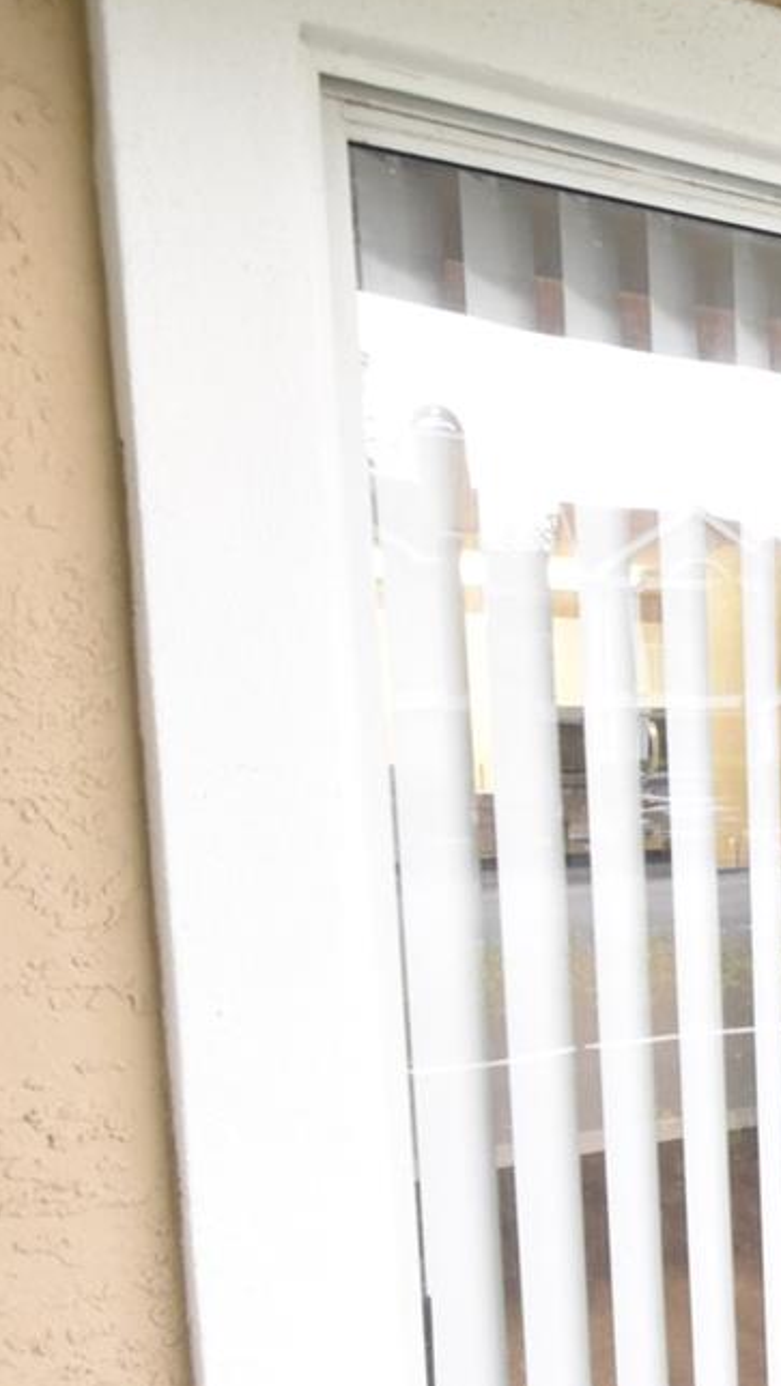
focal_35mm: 39
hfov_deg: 24.7
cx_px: 1119
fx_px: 1434
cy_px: 913
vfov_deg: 50.7
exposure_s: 1/60
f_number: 3.5
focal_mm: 10
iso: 1000
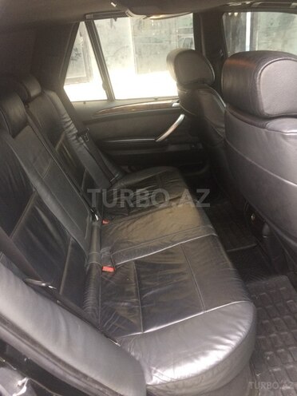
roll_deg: +5.8
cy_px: 198
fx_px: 332
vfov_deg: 61.7
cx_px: 148
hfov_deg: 48.2
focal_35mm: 29
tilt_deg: -22.5
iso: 125
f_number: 2.2
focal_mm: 4.15
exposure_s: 1/33
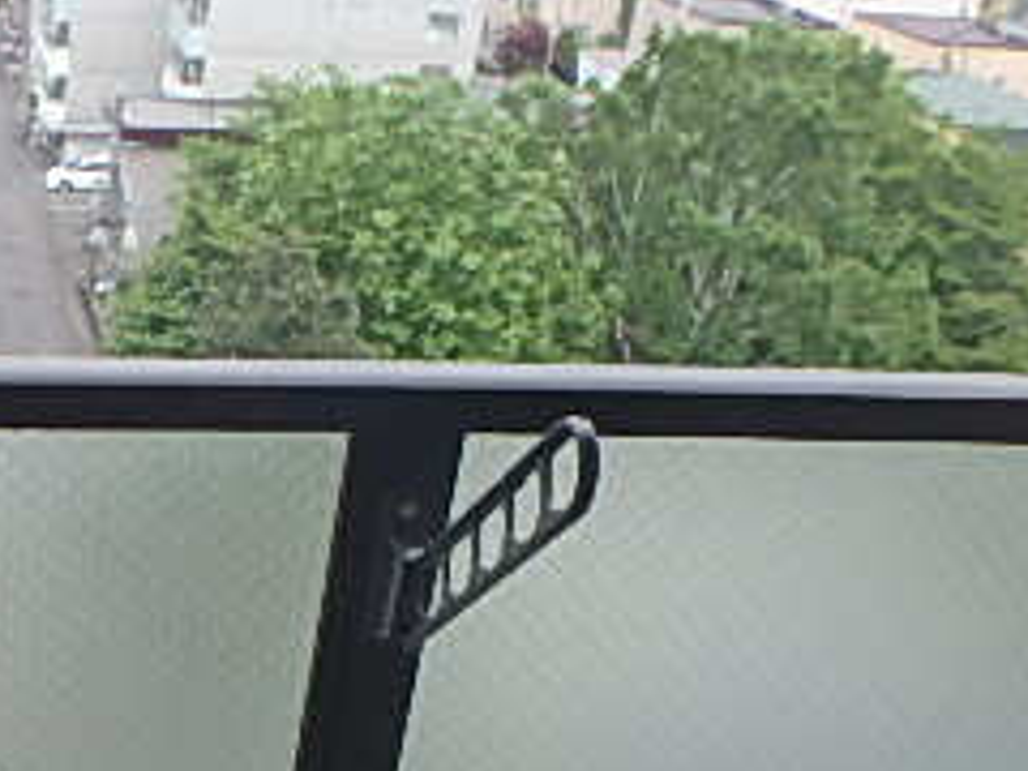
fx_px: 1663
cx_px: -56
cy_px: 818
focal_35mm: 56
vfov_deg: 24.6
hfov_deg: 31.2
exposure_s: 1/200
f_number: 3.5
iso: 125
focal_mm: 3.7
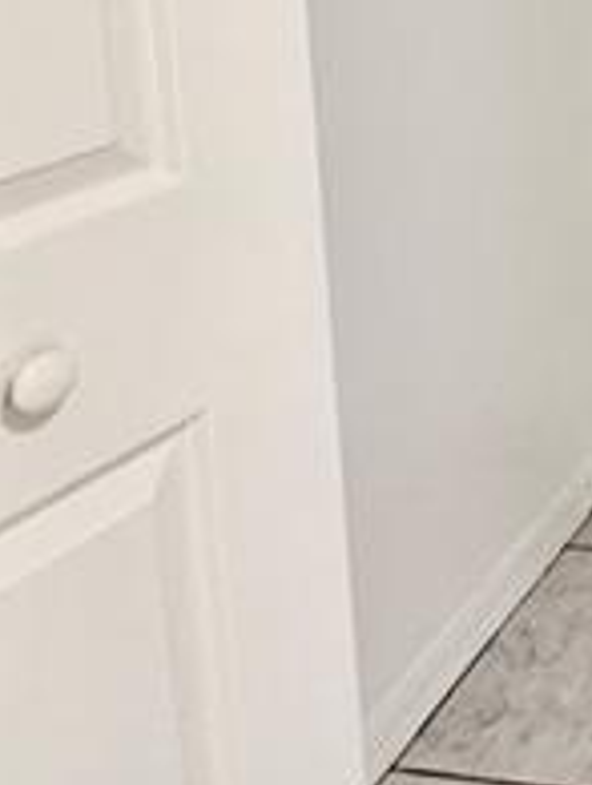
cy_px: -101
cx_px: 1083
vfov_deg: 30.7
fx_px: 1250
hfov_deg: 19.5
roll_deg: -1.1
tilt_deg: -9.9
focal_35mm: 55
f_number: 2.2
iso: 250
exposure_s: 1/60
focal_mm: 2.22
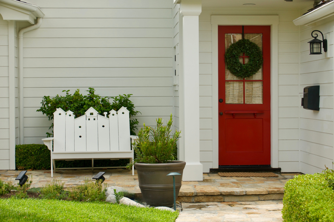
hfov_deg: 24.5
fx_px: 770
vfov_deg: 16.5
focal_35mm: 83
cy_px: 111
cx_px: 167
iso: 100
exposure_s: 1/400
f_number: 4
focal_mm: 30.5
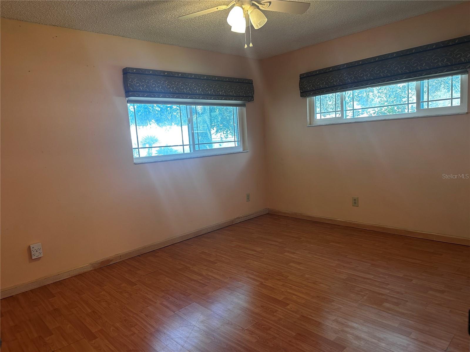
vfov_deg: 56.8
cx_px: 235
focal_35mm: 24
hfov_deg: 71.6
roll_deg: +3.4
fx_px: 326
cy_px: 176
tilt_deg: -7.6
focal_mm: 6.86
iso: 200
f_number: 1.78
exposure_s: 1/60
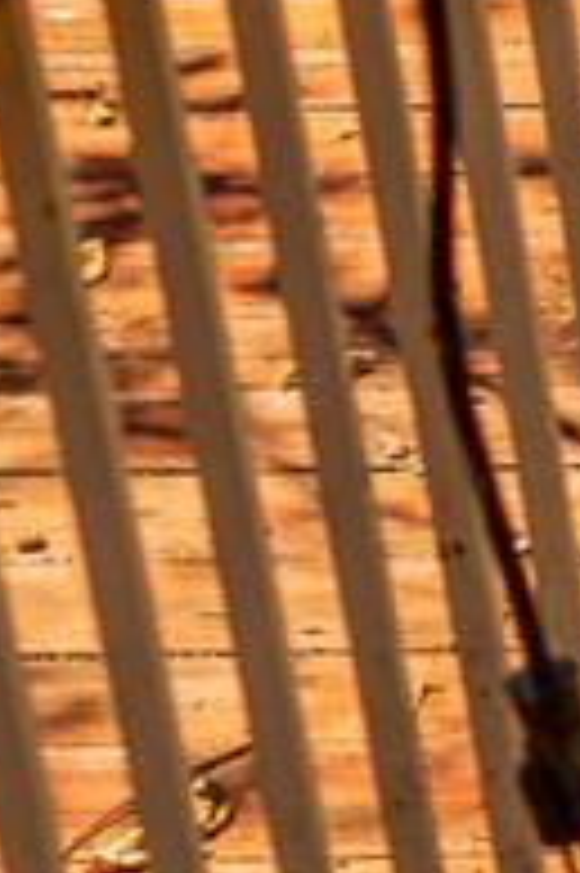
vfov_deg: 7.5
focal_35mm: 271
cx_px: 2100
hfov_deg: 4.7
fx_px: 6560
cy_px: 1154
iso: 100
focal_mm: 35
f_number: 5
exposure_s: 1/160
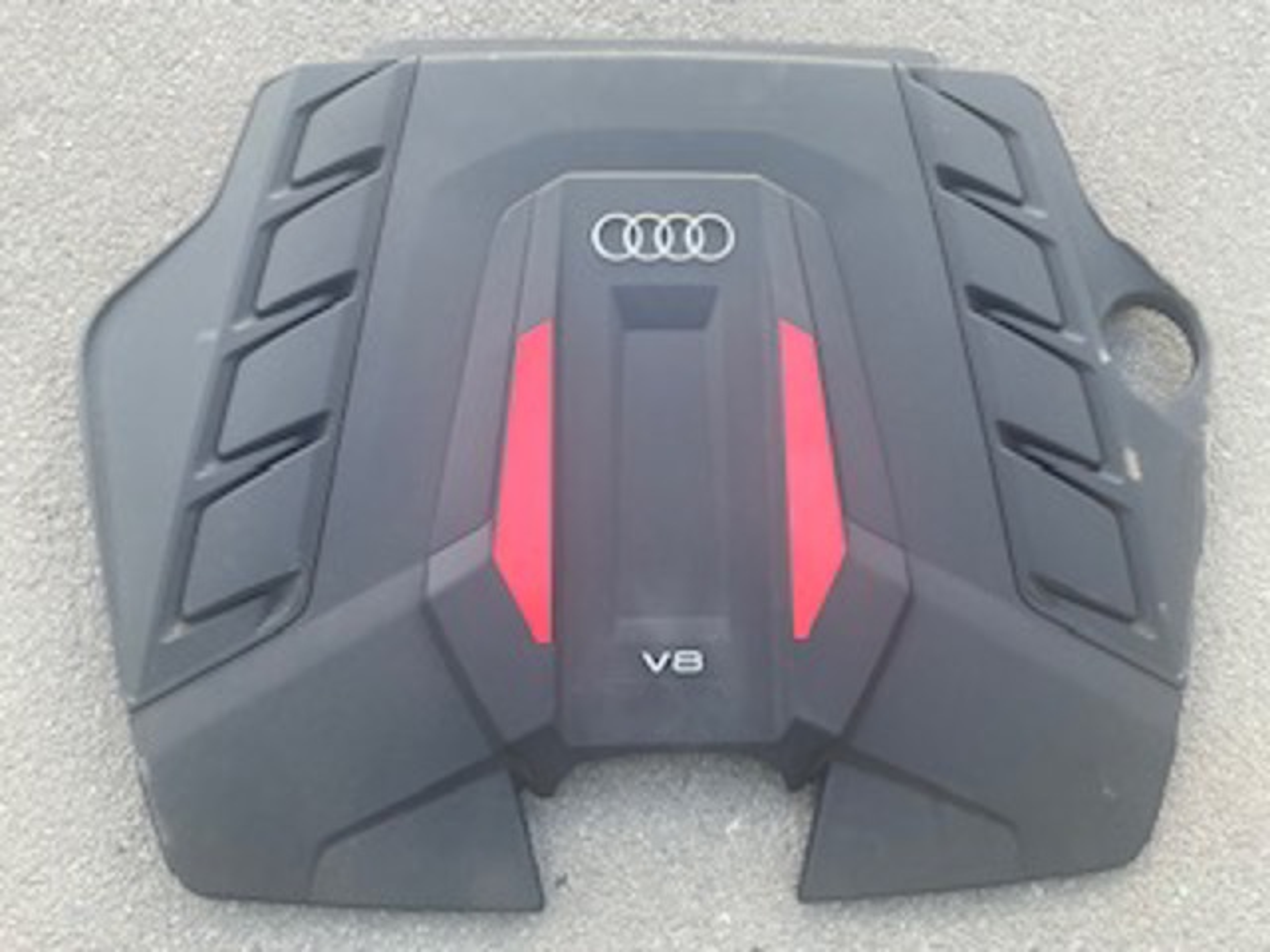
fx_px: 1064
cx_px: 635
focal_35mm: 29
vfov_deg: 48.2
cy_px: 476
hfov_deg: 61.7
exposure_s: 1/122
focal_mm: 3
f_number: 1.8
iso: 50
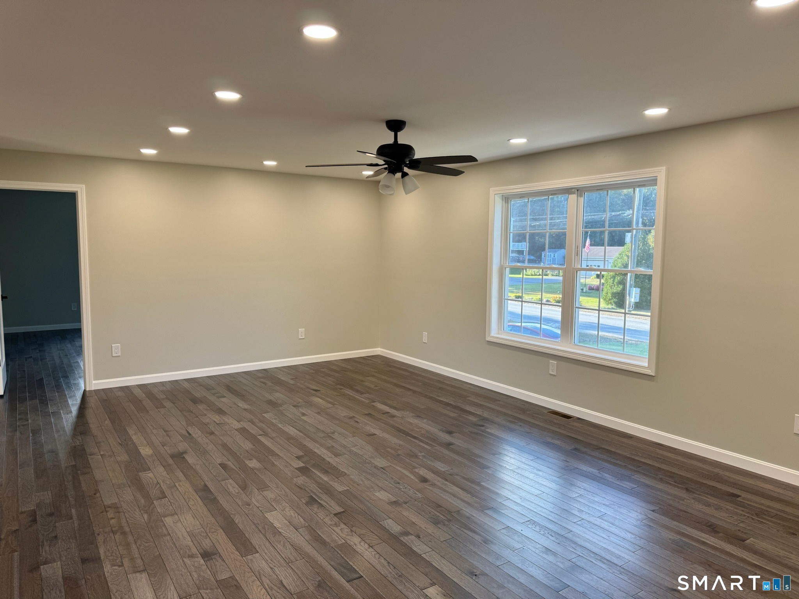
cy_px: 300
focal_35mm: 24
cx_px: 400
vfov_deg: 56.8
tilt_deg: -5.5
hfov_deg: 71.6
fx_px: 554
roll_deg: -0.9
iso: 80
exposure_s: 1/120
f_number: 1.78
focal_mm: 6.76
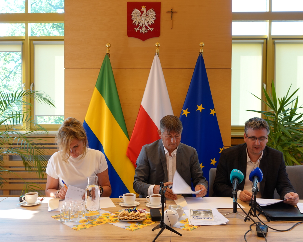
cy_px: 120
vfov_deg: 40.1
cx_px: 150
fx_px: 332
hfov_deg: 49.1
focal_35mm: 37
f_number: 2.8
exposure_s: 1/60
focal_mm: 12.27
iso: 125
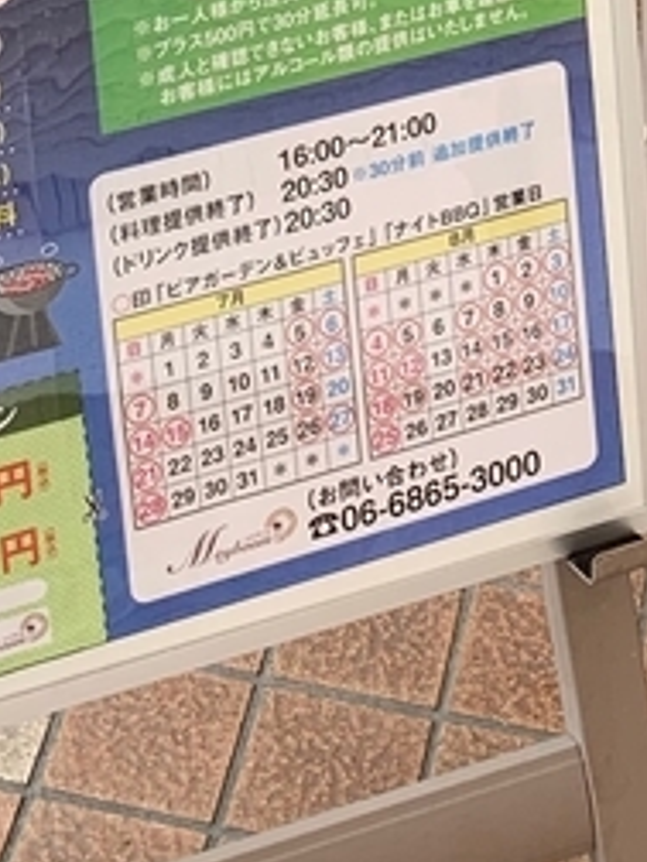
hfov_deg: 11.9
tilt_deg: -27.5
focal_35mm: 124
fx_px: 3090
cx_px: 448
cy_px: -517
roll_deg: -3.6
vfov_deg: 14.6
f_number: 1.8
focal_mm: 4.25
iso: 32
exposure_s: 1/121
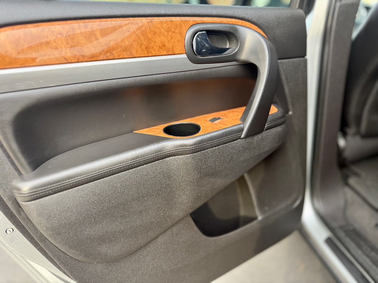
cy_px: 142
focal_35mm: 24
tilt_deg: -21.6
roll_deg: +5.9
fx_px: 262
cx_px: 189
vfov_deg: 56.8
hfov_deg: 71.6
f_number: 1.78
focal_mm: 6.76
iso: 125
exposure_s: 1/149
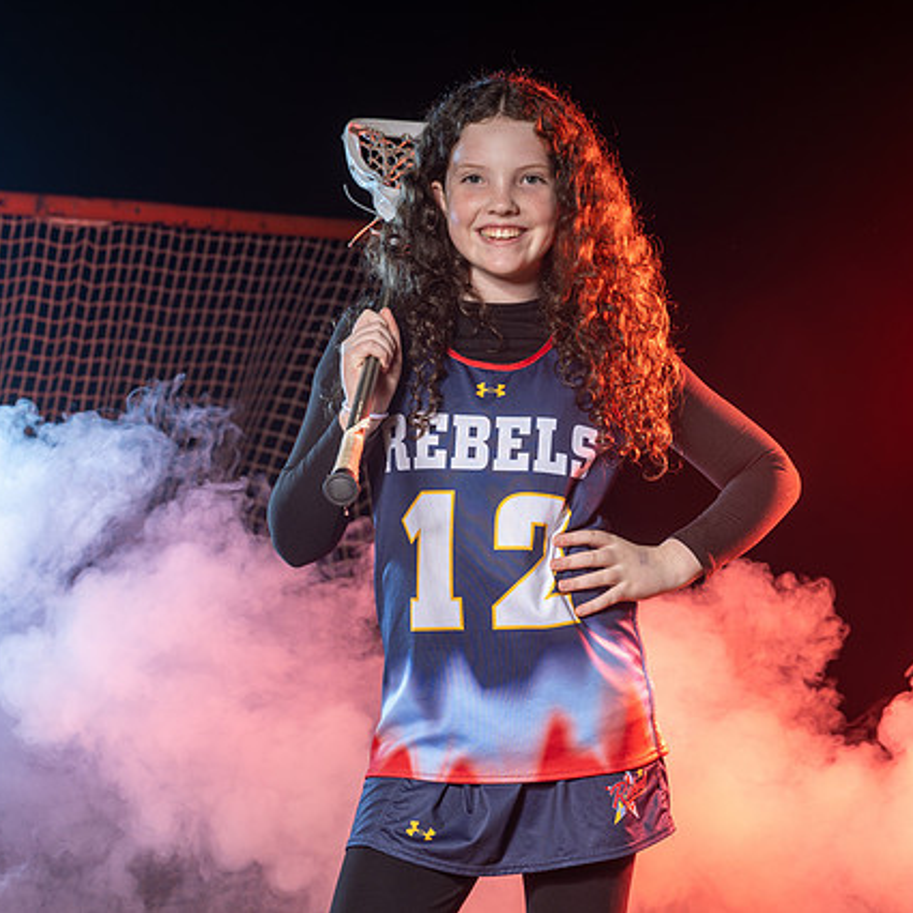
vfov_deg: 11.1
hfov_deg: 11.1
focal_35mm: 158
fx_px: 4715
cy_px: 455
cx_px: 539
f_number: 7.1
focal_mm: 115
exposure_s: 1/200
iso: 64
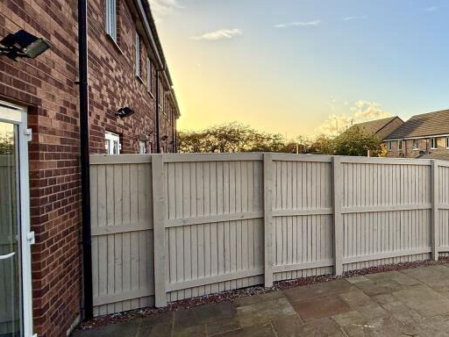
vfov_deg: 49.7
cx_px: 419
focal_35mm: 28
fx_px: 363
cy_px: 155
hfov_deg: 53.8
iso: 50
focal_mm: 2.22
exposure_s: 1/1125
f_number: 2.2
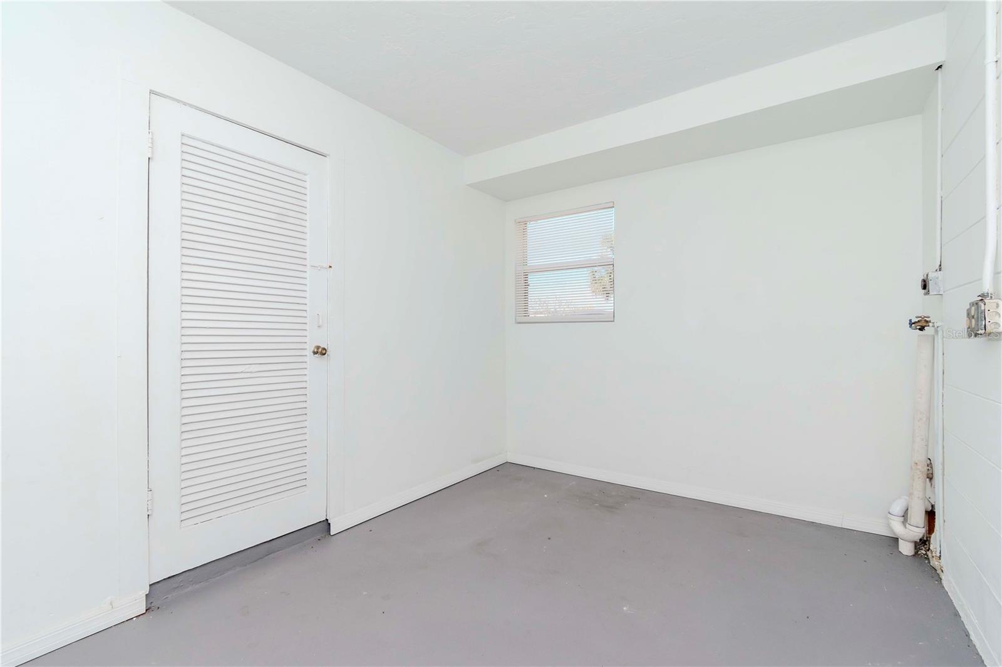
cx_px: 501
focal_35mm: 15
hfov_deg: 100.4
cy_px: 334
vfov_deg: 77.3
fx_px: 417
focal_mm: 10
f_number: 10
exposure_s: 1/160
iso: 500
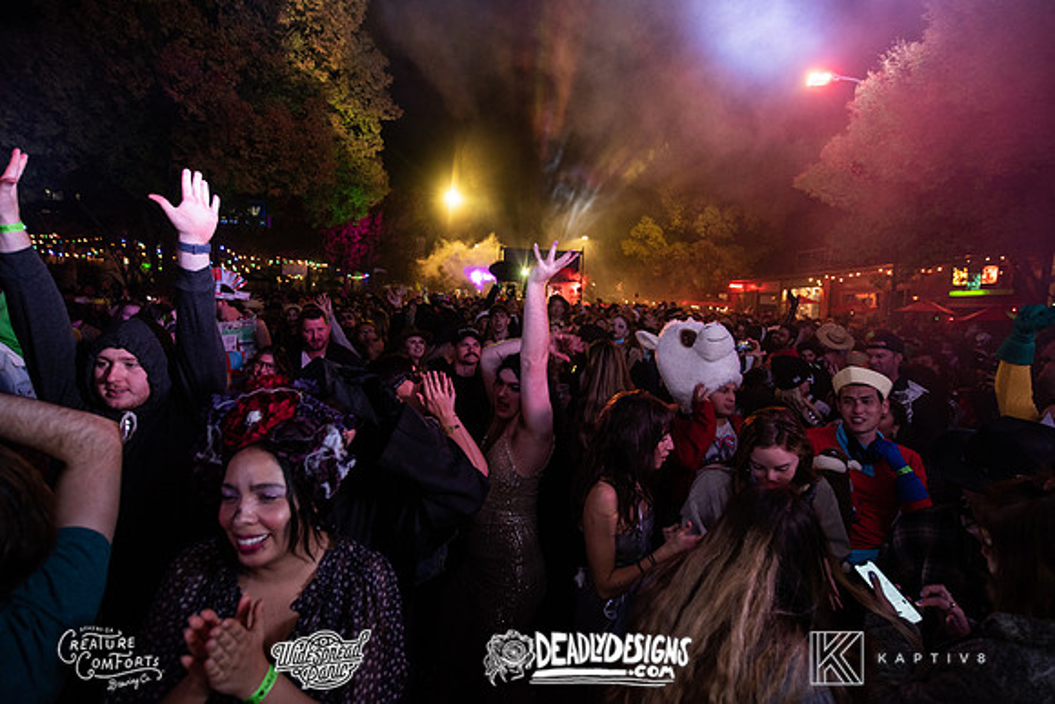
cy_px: 352
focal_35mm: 16
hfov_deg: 96.7
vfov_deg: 73.8
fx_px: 469
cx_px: 528
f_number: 3.5
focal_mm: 16
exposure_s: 1/100
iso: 2000
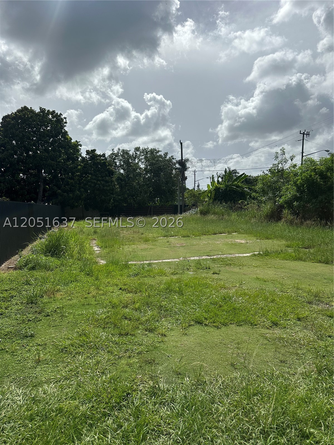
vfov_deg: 71.6
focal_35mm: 24
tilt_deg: -2.3
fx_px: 309
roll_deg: +1.4
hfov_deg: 56.8
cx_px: 167
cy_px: 222
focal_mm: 6.86
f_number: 1.78
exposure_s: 1/10753
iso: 80
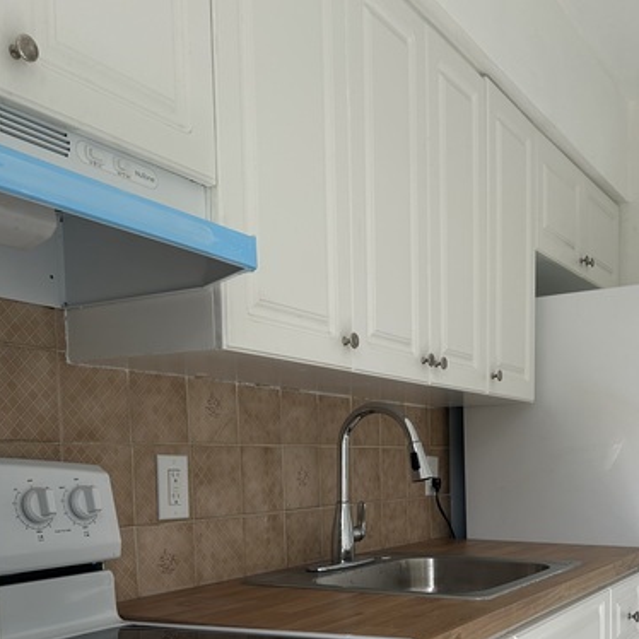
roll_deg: +0.4
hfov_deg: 40.6
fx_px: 856
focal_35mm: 41
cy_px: 515
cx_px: 410
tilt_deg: -5.2
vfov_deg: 39.3
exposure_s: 1/539
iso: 50
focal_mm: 5.7
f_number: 1.5
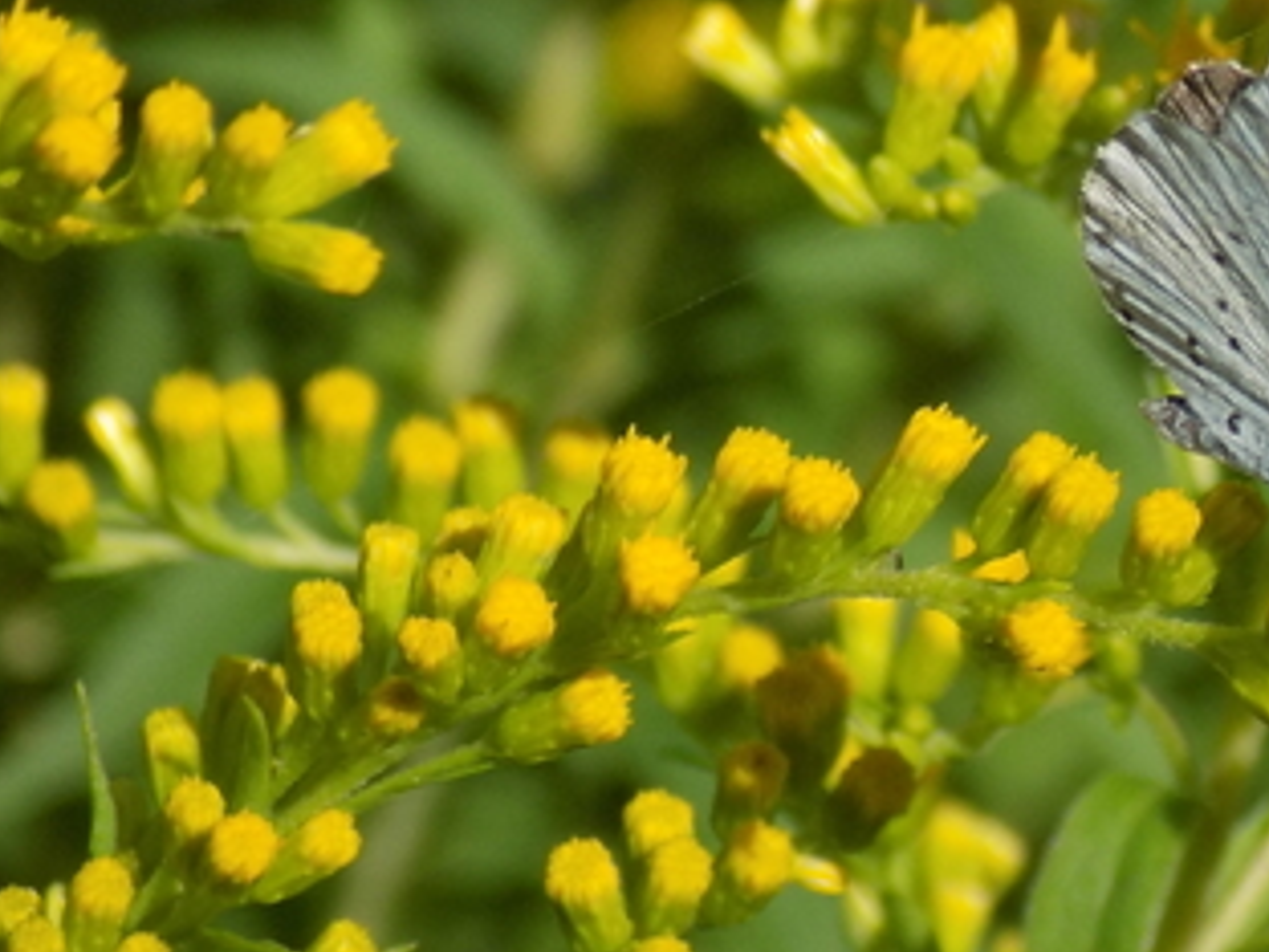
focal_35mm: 323
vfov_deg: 4.6
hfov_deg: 6.1
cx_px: 1369
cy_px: 191
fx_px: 11841
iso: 80
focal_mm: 20.9
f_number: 4.8
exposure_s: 1/500
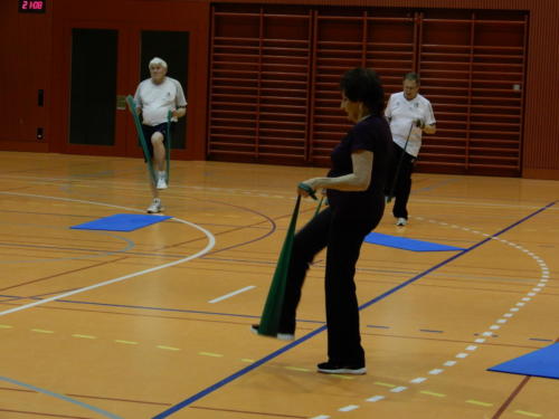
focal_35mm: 95
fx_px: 1534
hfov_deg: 20.7
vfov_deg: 15.6
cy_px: 210
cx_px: 280
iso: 400
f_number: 5.6
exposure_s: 1/30
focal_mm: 16.9
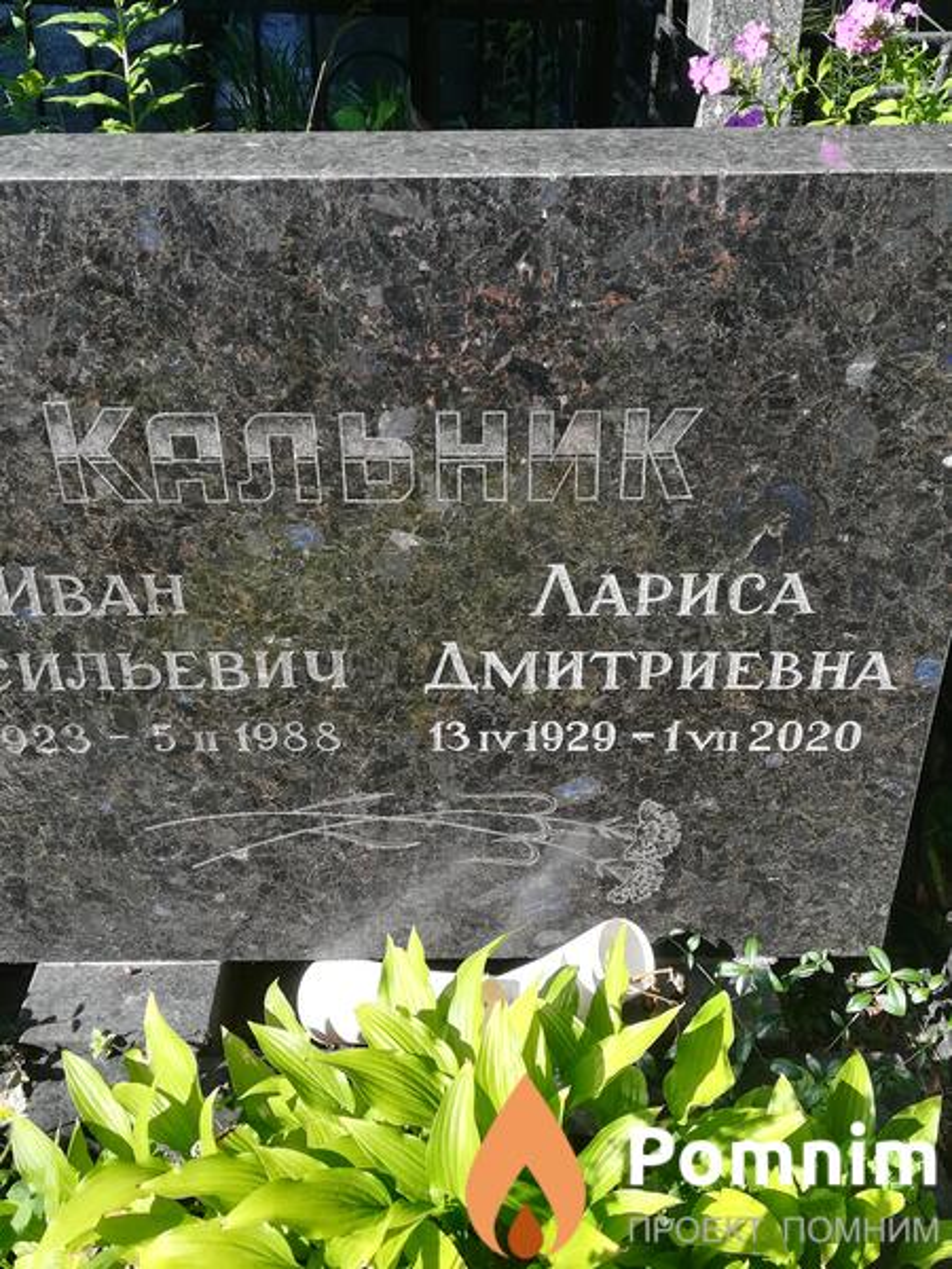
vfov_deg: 54.0
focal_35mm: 34
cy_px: 634
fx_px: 1247
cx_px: 476
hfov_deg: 41.8
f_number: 2.2
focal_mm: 3.83
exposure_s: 1/256
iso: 50
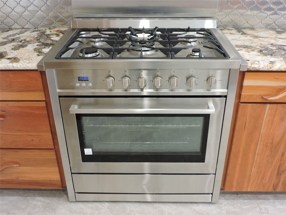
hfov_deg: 52.6
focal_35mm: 35
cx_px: 143
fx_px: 289
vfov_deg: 40.7
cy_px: 108
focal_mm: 6.2
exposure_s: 1/30
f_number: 3.3
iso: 400
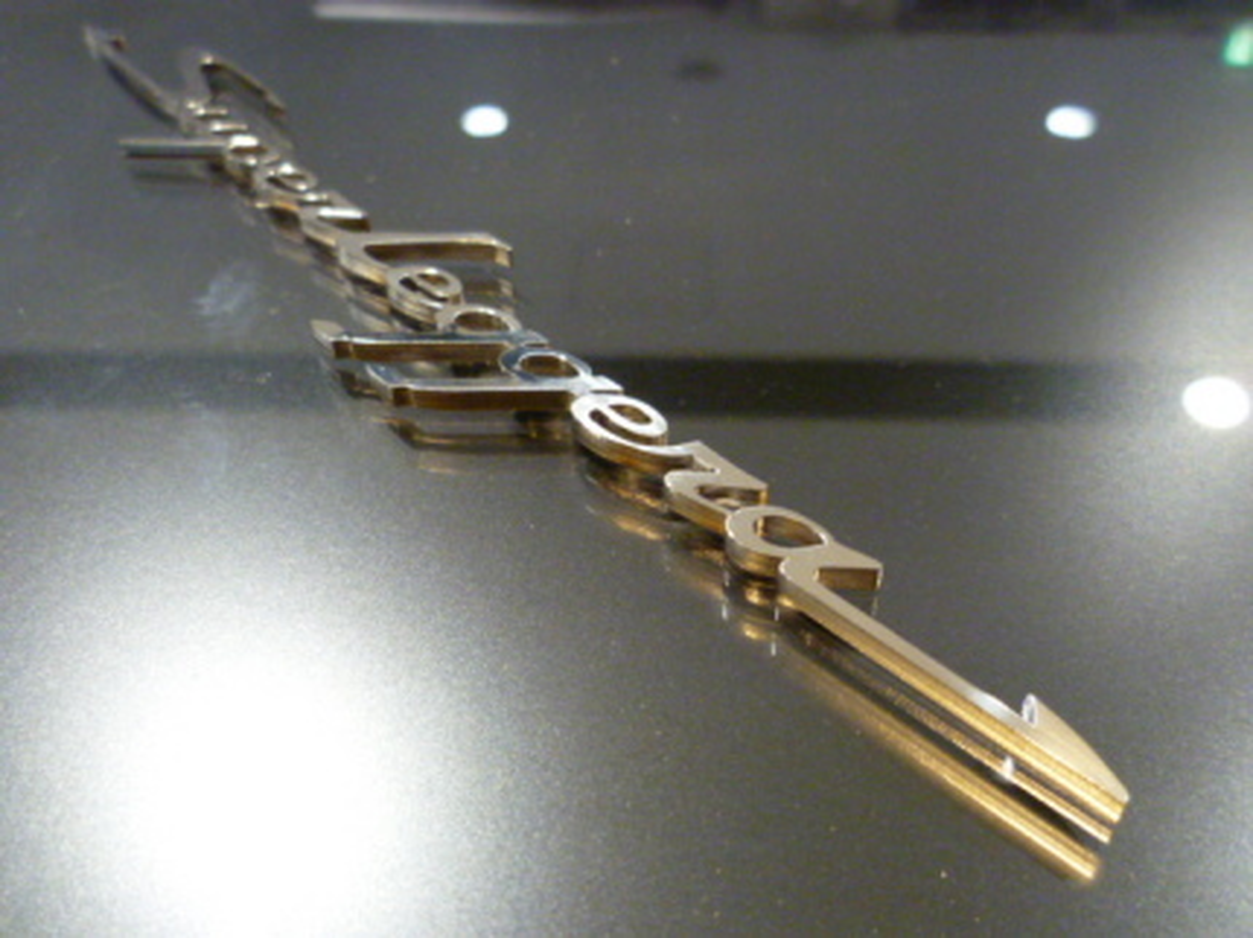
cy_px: 469
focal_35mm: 32
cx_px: 626
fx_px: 1158
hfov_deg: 56.8
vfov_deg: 44.1
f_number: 3
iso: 800
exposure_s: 1/50
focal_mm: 5.7
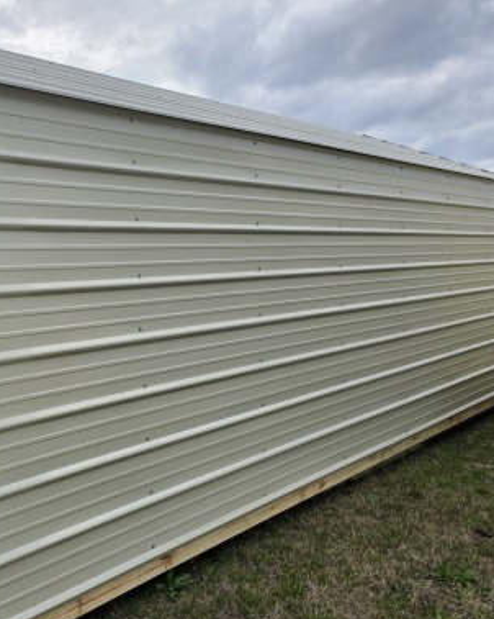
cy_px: 339
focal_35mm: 38
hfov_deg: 37.0
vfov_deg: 47.9
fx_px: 695
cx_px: 62
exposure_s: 1/5017
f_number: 1.7
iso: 80
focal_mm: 6.3
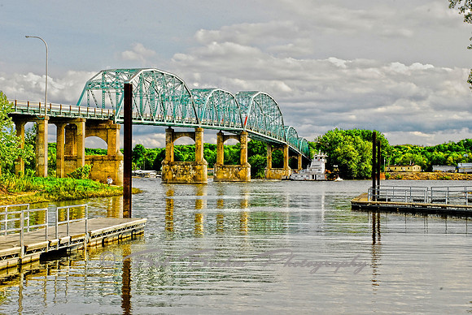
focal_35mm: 57
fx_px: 748
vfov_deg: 23.8
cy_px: 158
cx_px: 236
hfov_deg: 35.0
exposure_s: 1/50
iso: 640
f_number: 22
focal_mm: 38
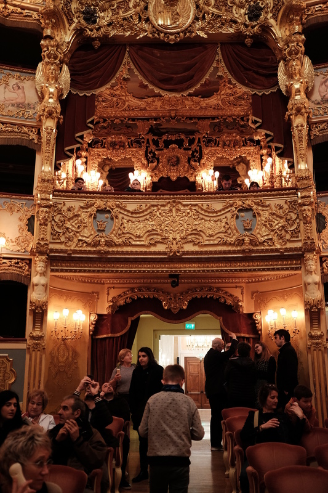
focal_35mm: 35
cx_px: 164
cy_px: 246
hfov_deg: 37.8
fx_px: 479
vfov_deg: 54.4
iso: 1600
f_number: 2
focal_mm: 23
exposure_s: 1/60
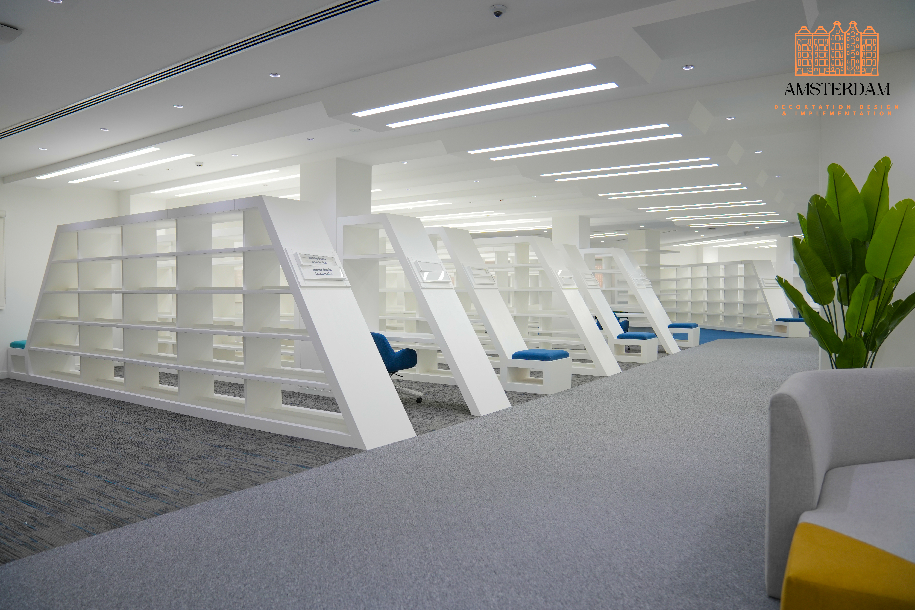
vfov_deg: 53.1
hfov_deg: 73.7
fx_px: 610
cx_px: 458
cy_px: 305
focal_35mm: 24
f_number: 2.8
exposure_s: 1/50
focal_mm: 24
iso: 200
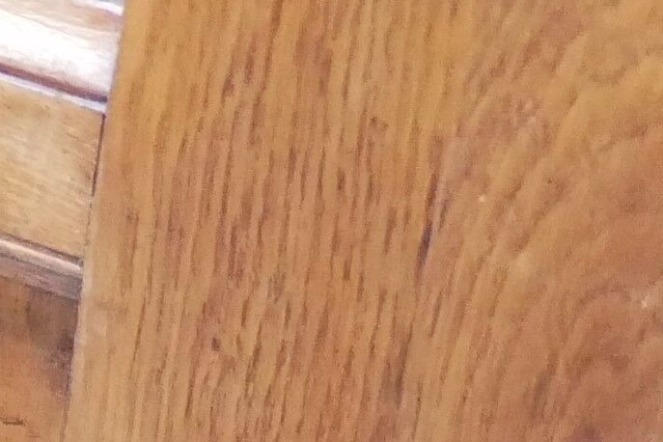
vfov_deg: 4.8
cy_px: -677
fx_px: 5119
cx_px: -896
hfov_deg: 7.0
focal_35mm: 278
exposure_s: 1/60
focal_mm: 20
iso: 3200
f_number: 1.7
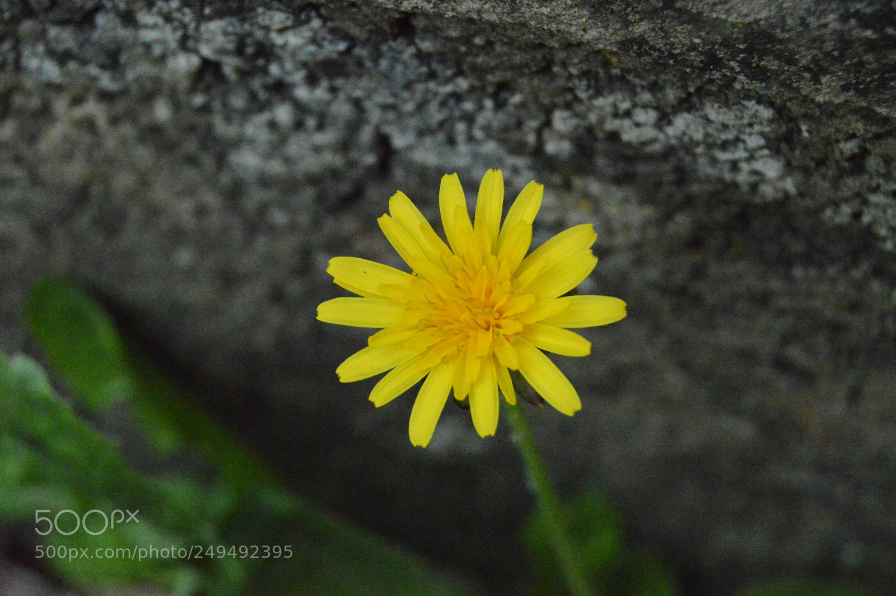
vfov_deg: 16.5
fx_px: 2052
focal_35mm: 82
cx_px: 448
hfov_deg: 24.6
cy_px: 298
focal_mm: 55
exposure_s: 1/4000
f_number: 8
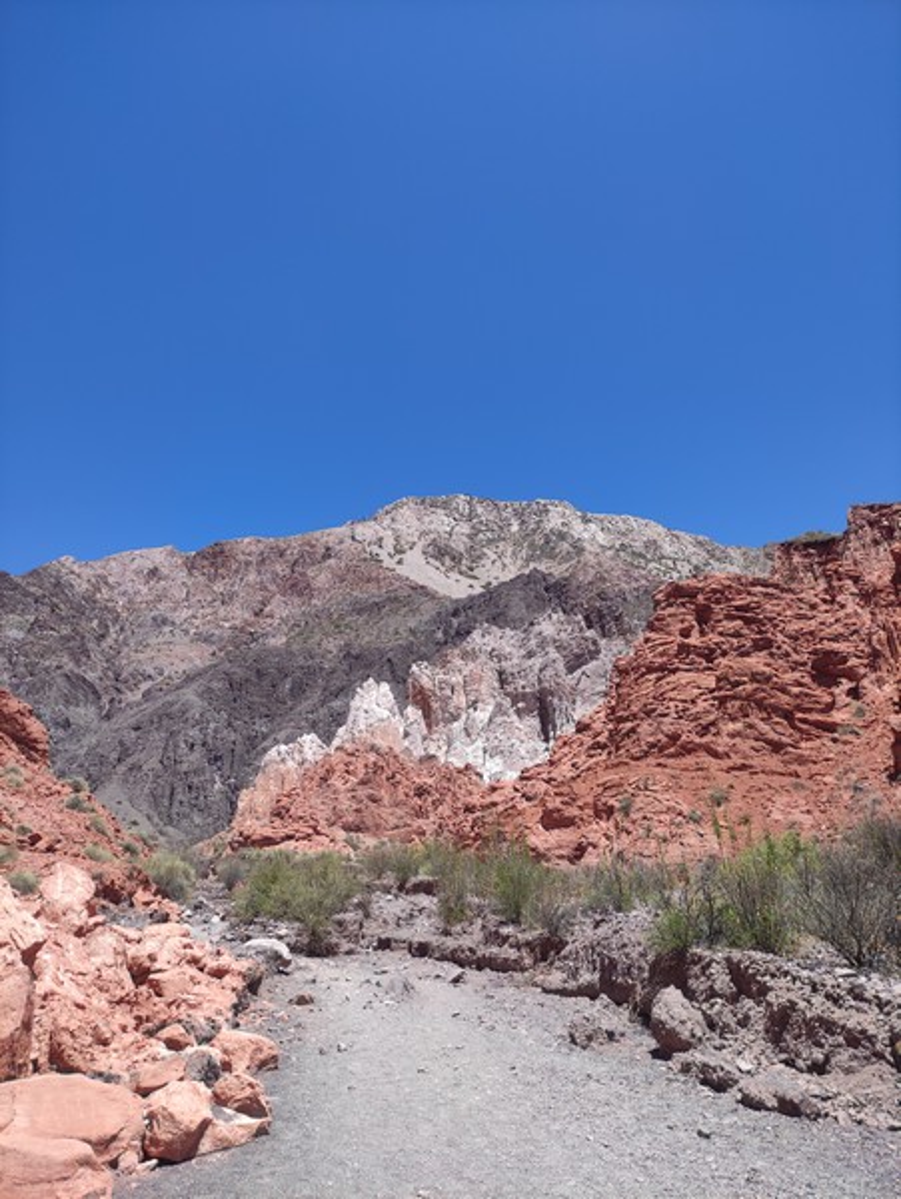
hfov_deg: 54.9
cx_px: 450
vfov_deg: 69.3
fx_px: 866
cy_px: 600
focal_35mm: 25
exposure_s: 1/930
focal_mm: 5.43
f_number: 1.89
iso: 100
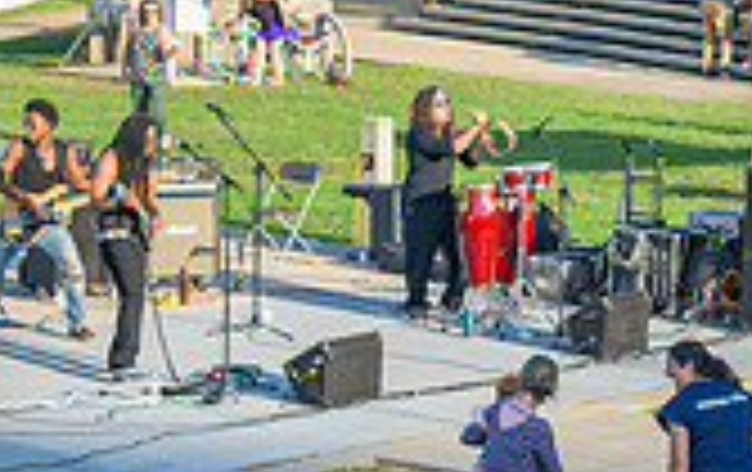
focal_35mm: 219
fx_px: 4496
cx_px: 761
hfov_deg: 9.5
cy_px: 389
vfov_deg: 6.0
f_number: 4
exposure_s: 1/200
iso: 125
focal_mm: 62
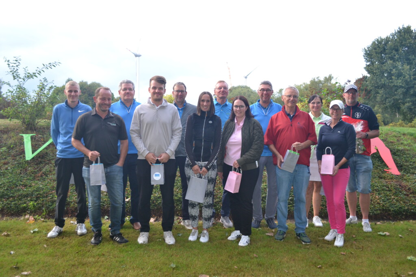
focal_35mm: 33
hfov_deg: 57.2
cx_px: 208
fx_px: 381
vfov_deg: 40.0
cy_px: 138
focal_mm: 22
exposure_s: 1/80
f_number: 4
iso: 400
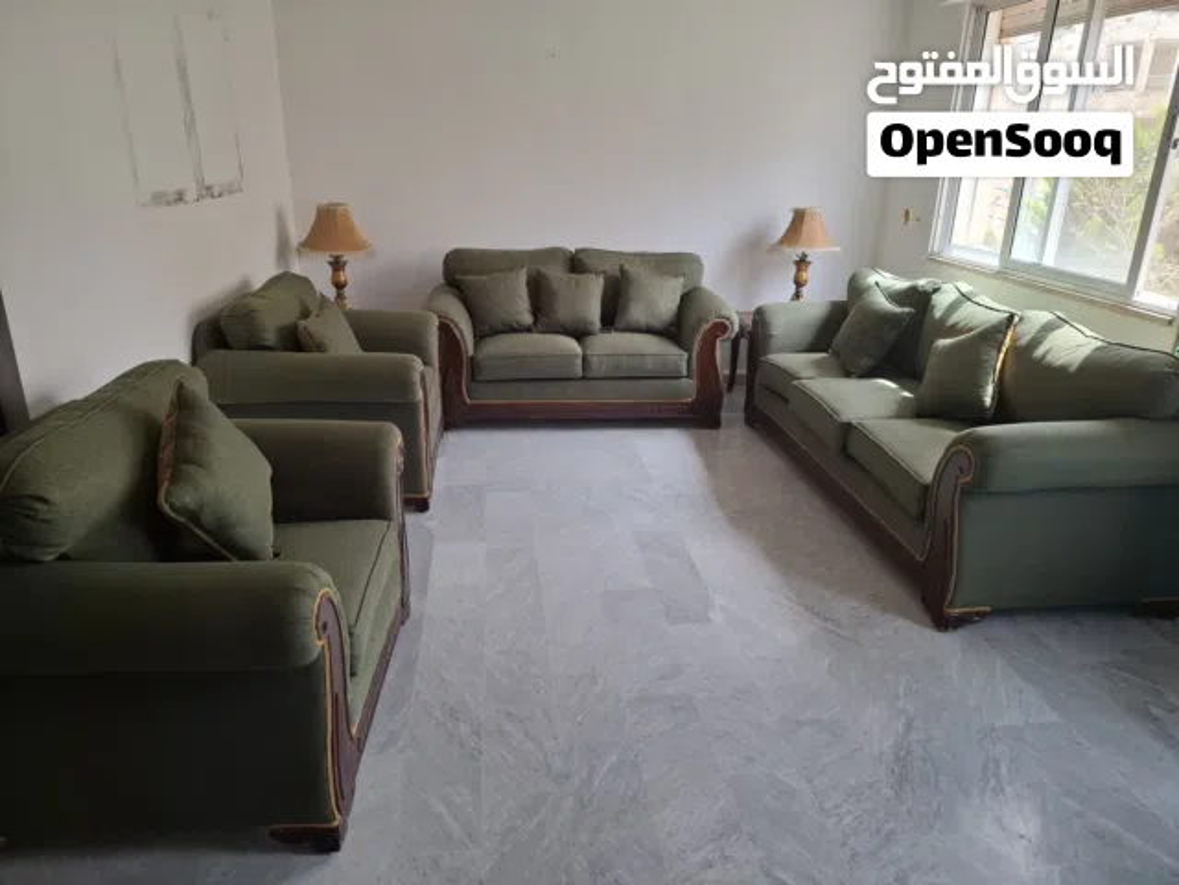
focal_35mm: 23
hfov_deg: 73.9
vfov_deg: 58.9
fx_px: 783
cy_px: 442
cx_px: 590
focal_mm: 5.54
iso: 50
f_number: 1.8
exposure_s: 1/108
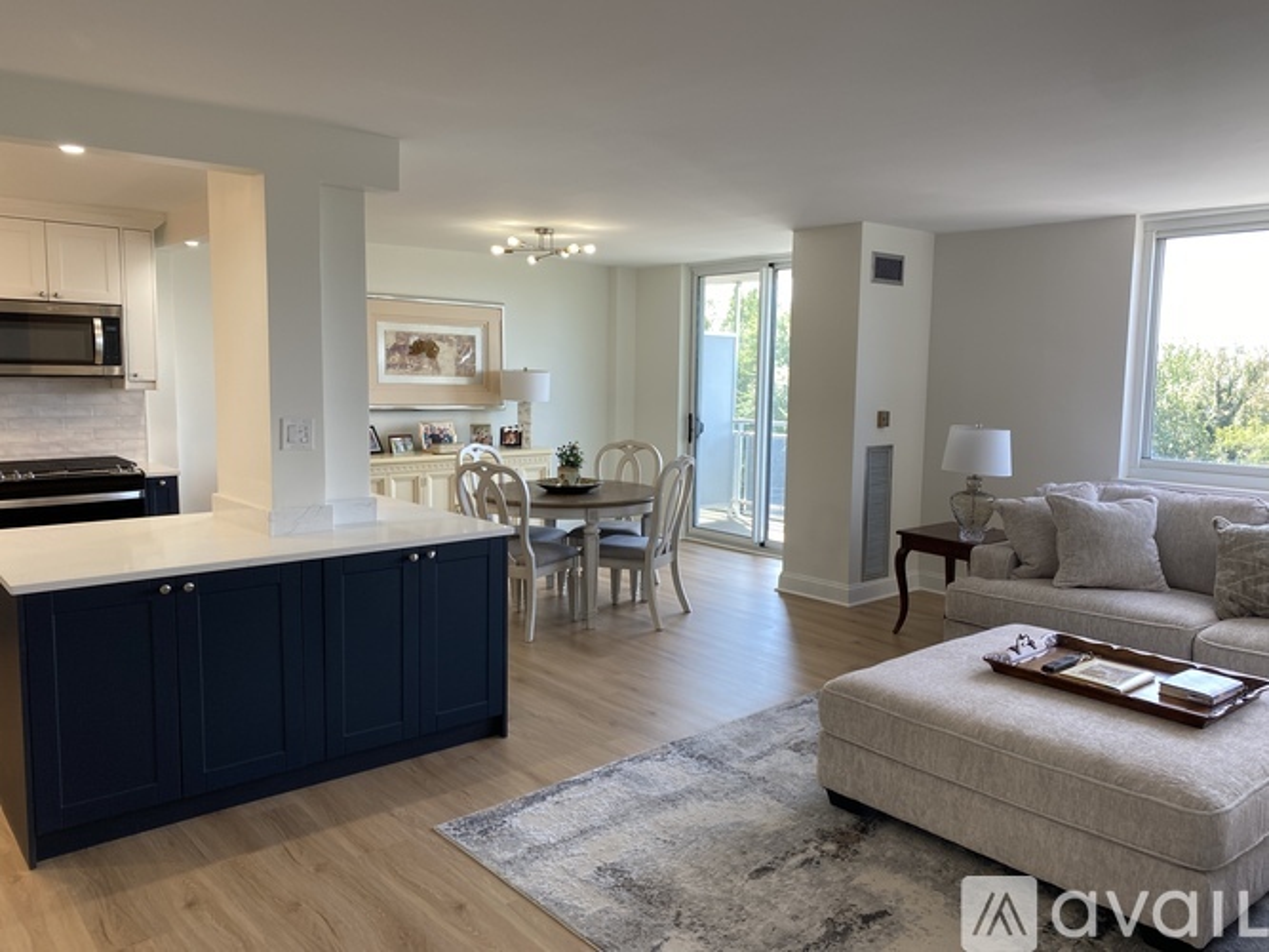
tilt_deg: -6.7
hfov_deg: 67.3
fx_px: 953
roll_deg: -0.8
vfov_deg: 53.0
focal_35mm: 26
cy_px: 476
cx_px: 634
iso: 64
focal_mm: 4.25
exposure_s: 1/120
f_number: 1.8
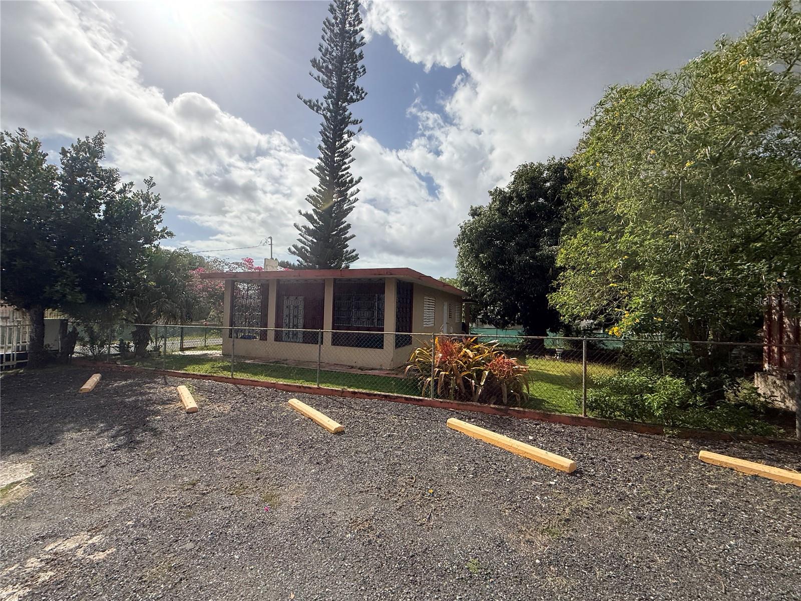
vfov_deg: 85.7
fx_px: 324
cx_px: 400
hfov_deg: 102.1
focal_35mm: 14
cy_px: 300
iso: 50
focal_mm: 2.22
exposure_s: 1/4149
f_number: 2.2
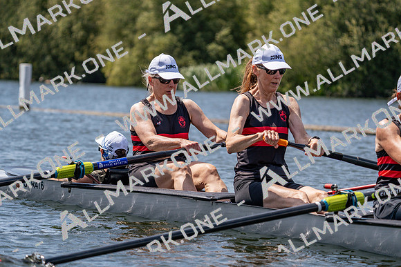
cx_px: 200
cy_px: 134
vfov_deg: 6.9
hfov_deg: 10.3
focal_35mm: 200
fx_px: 2228
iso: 250
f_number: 5.6
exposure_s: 1/2000
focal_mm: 200
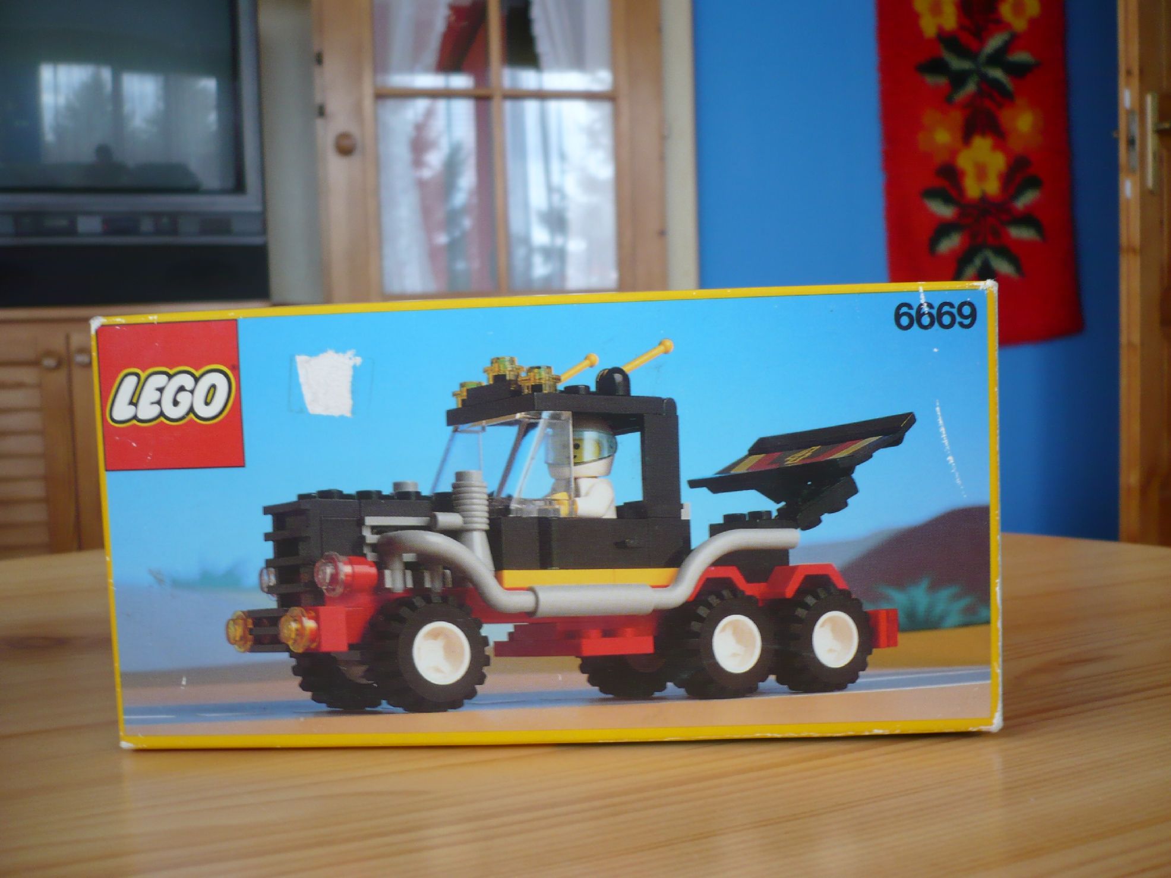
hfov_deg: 52.6
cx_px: 586
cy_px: 439
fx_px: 1184
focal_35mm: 35
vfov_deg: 40.7
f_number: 2.8
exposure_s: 1/20
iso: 100
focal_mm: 5.8
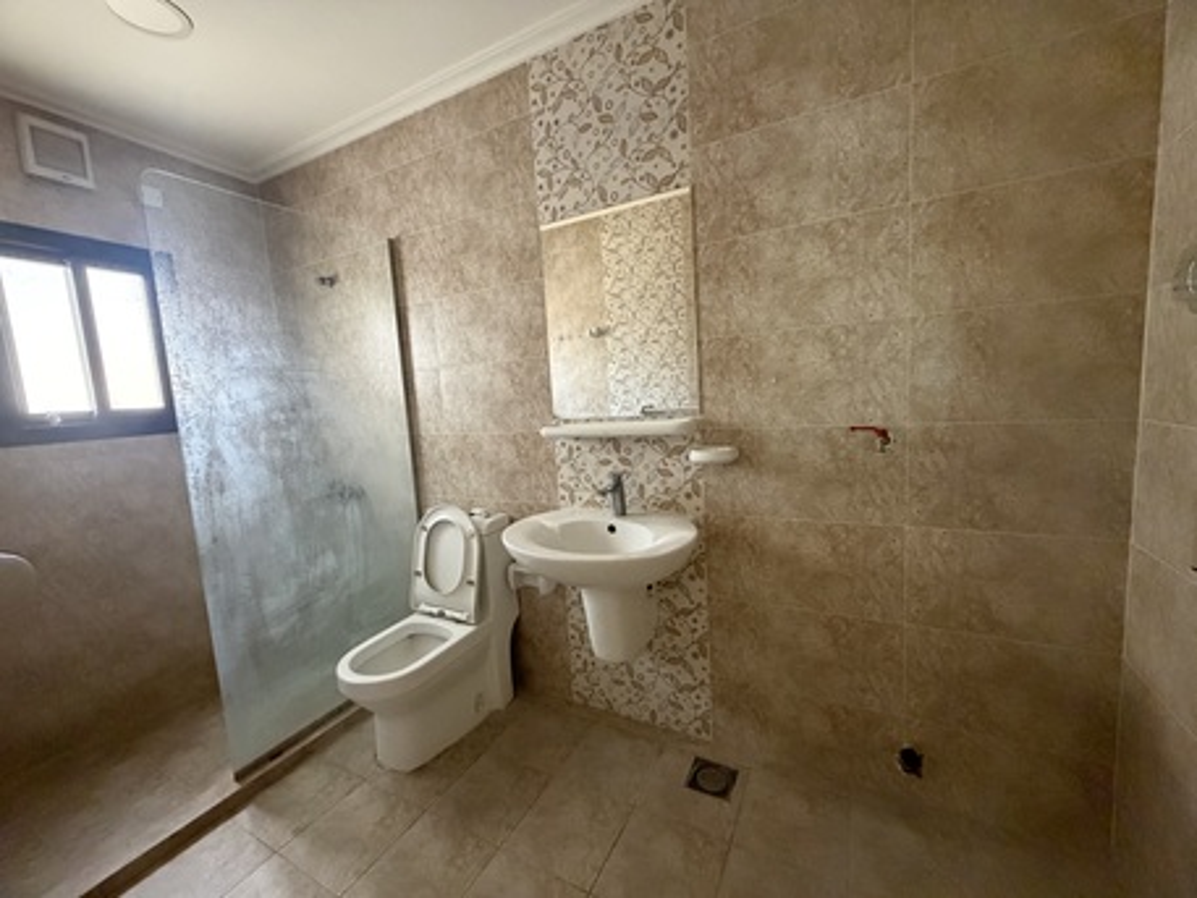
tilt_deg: -6.6
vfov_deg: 85.7
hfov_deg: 102.0
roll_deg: +3.7
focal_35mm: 14
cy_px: 449
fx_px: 484
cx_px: 598
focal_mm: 2.22
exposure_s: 1/60
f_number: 2.2
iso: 640
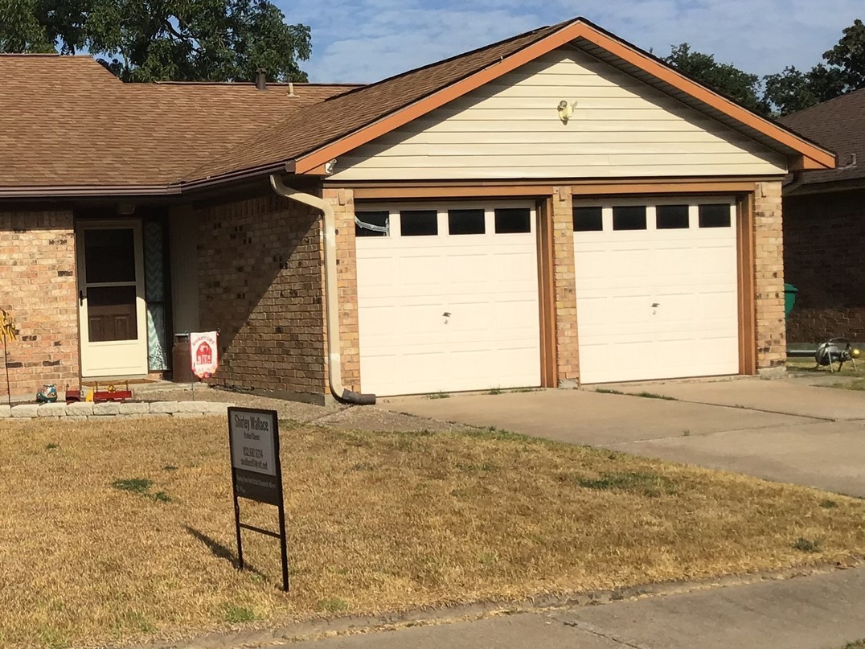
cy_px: 327
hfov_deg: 31.3
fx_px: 1474
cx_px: 100
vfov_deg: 24.8
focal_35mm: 59
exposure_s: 1/2146
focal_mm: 3.3
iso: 25
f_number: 2.4
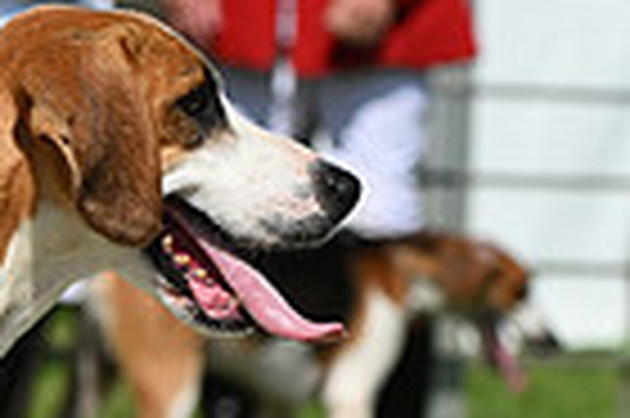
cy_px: 470
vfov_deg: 3.2
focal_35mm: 424
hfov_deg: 4.8
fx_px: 7411
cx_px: -585
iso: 100
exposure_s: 1/1250
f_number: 4.5
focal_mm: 102
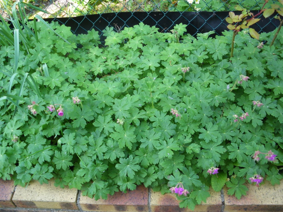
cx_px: 142
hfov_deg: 51.4
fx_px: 294
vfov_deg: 39.7
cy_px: 106
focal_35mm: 36
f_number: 3.5
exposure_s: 1/50
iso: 64
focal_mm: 6.3
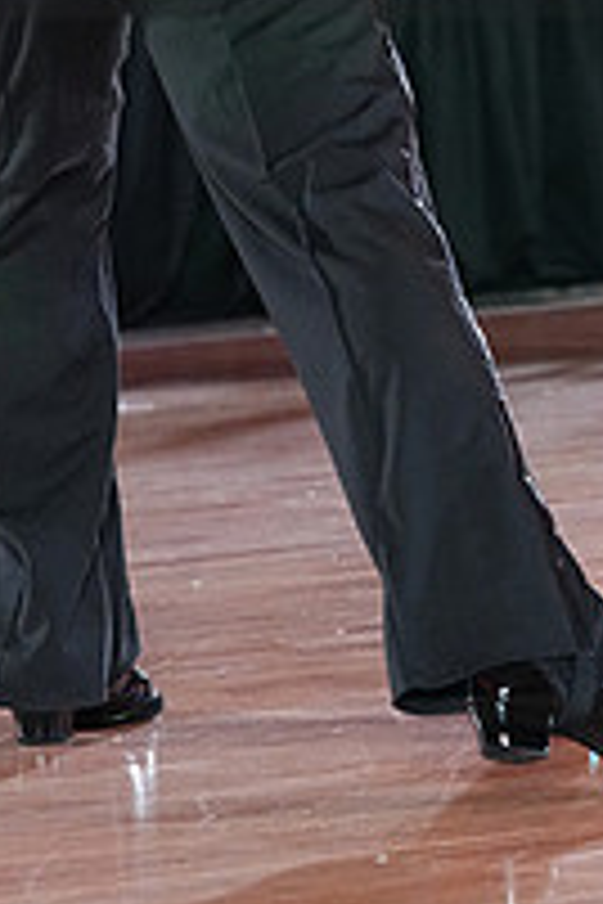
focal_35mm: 355
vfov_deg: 5.8
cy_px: -130
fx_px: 8919
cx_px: 412
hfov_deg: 3.9
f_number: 4.5
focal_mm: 123
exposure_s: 1/400
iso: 5000
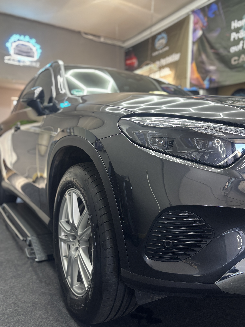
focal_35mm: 31
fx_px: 293
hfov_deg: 45.3
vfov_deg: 58.4
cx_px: 138
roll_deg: -0.5
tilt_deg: -1.0
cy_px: 163
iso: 125
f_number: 1.6
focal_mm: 5.96
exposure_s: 1/50
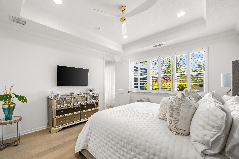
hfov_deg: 100.2
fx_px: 100
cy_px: 85
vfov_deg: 77.2
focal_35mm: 15
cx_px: 112
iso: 250
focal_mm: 14
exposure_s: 1/2
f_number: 9
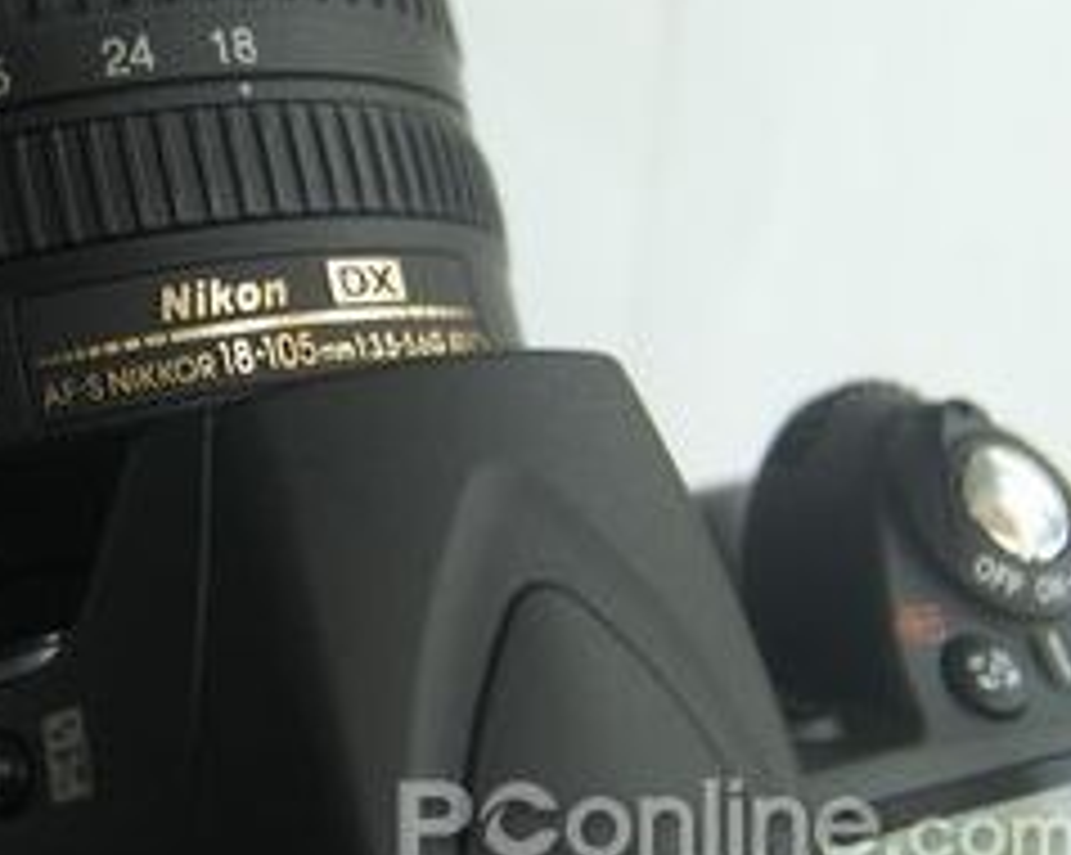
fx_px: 2692
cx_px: 259
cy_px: 358
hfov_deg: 22.3
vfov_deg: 18.0
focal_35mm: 85
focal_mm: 32
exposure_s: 1/20
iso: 400
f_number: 5
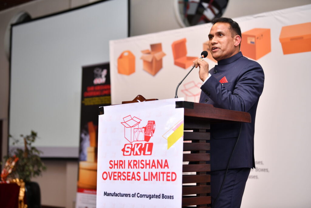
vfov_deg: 19.5
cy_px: 104
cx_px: 156
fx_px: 605
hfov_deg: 28.8
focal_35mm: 70
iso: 400
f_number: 2.8
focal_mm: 70
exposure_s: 1/160
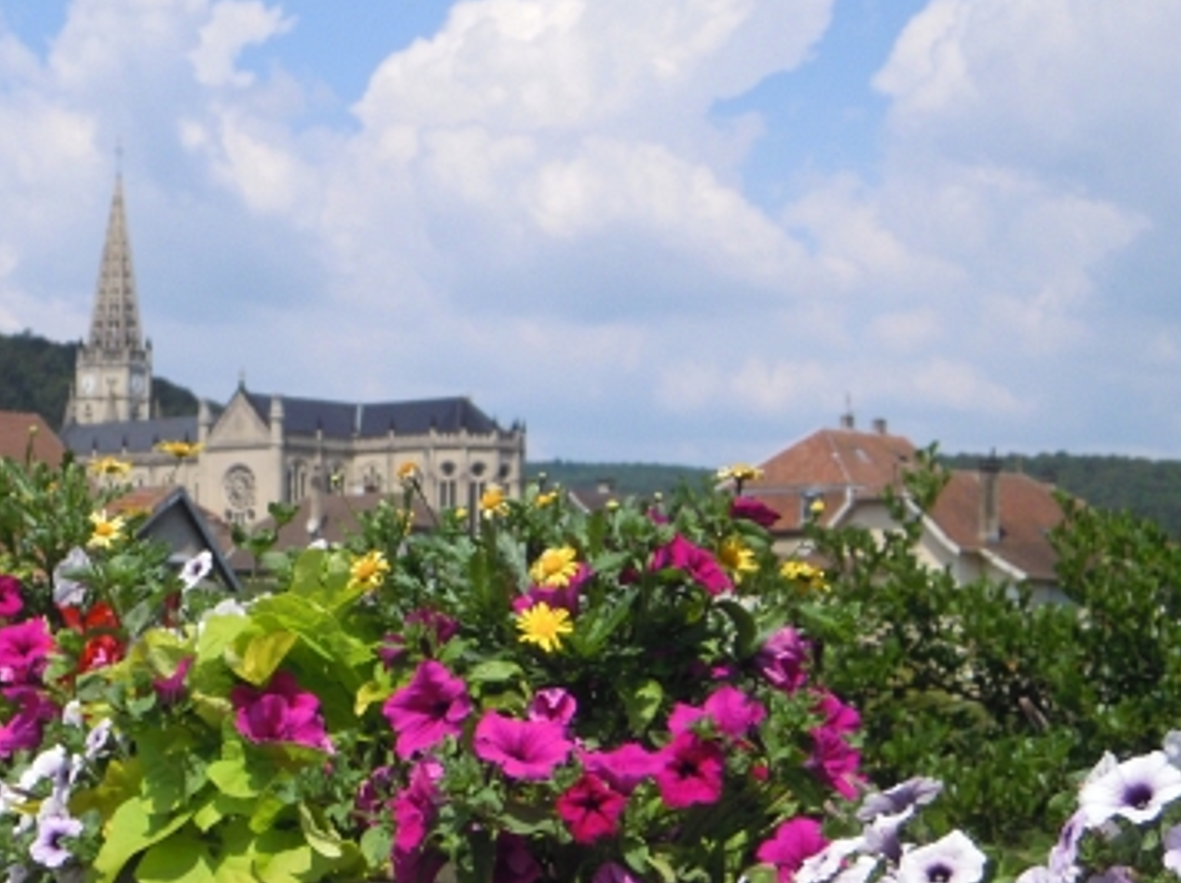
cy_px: 668
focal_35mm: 92
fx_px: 3136
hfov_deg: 21.0
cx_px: 198
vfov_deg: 16.0
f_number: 9.1
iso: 100
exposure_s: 1/200
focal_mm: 7.3
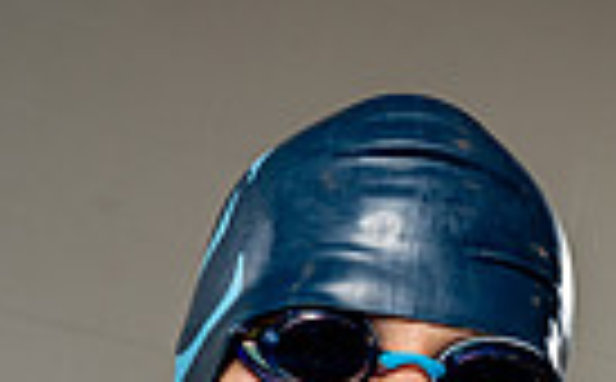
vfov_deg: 8.9
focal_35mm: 131
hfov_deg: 15.9
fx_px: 2195
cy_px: 966
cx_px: 126
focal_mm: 39
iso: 320
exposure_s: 1/250
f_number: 8
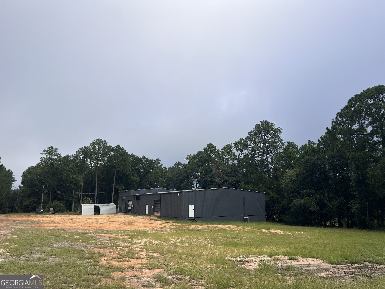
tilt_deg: +12.0
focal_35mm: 26
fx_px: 289
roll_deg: +2.0
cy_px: 144
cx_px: 192
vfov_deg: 53.1
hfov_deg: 67.3
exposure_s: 1/3704
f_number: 1.5
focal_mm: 5.7
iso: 50
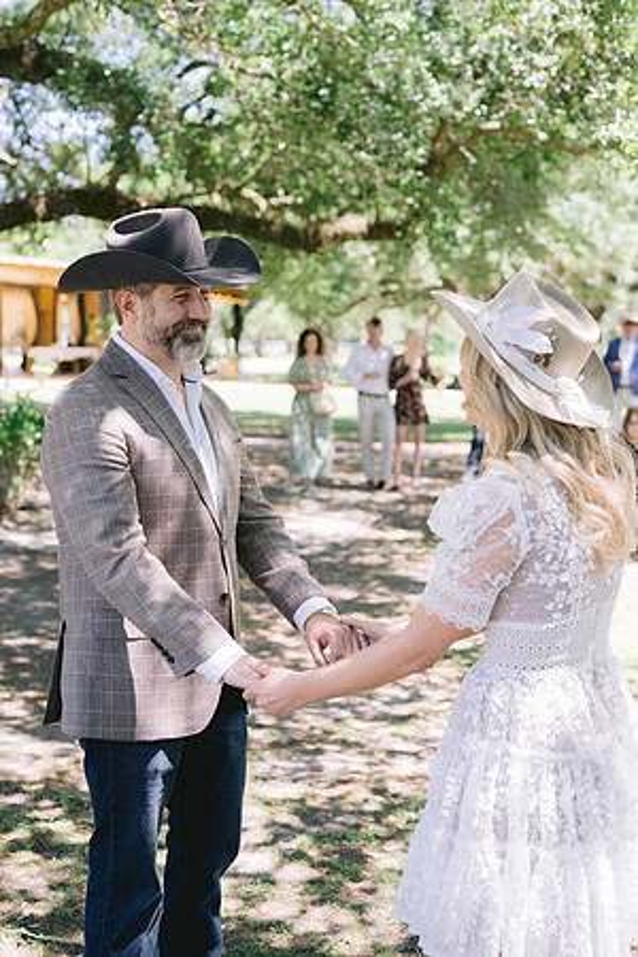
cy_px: 478
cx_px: 319
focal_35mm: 50
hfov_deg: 27.0
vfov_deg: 39.6
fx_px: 1329
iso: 400
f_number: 3.5
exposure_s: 1/640
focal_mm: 50
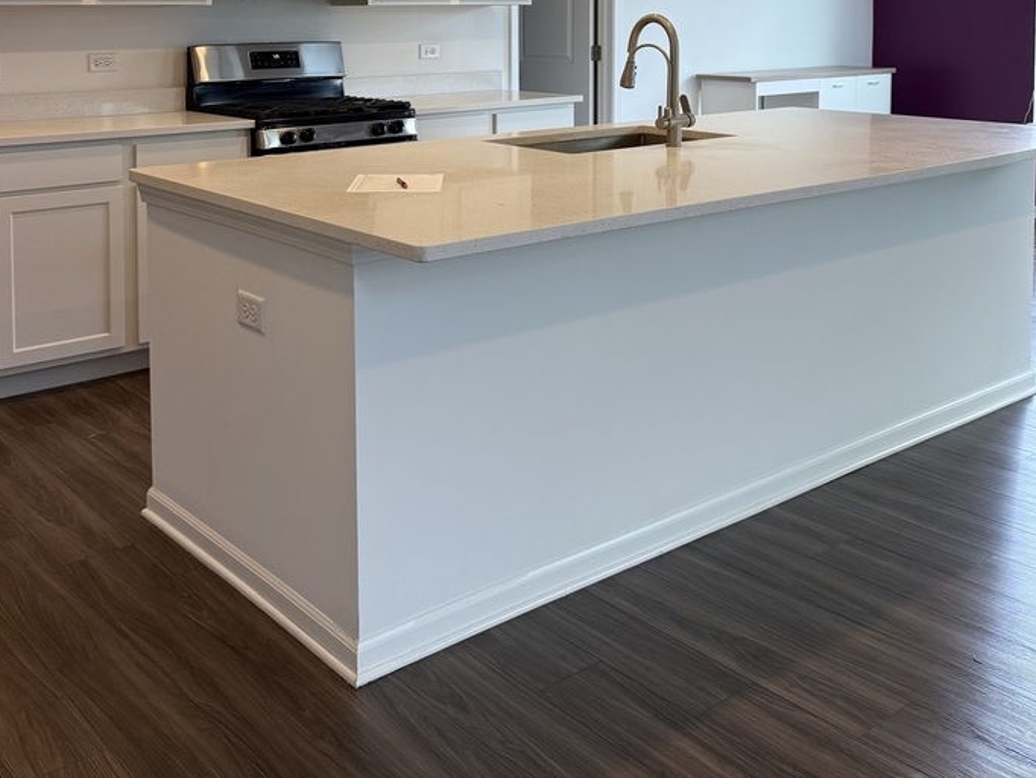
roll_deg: -0.6
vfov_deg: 35.6
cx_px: 450
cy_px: 84
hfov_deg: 48.8
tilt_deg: -3.4
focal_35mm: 38
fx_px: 1138
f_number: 1.78
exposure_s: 1/228
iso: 200
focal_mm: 6.76
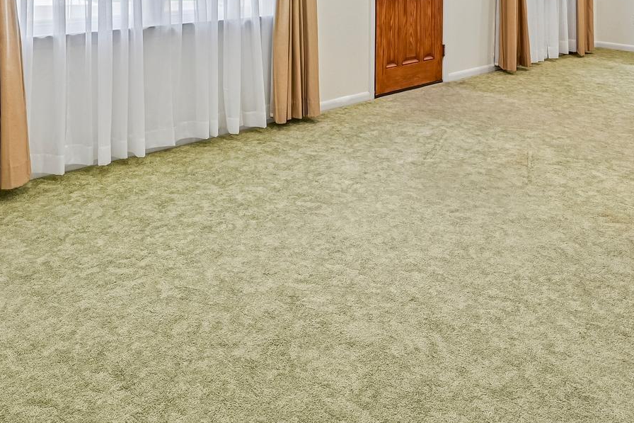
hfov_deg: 57.9
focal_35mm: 32
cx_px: 234
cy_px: -59
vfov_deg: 34.5
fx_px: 563
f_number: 8
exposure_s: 1/25
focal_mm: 14
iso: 100
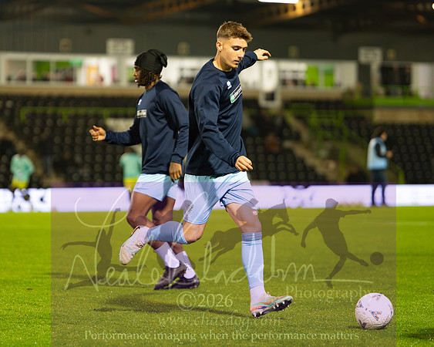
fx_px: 2233
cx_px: 171
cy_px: 152
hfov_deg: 11.1
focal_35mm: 174
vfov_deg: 8.9
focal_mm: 85
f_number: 1.4
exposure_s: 1/1600
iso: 2000
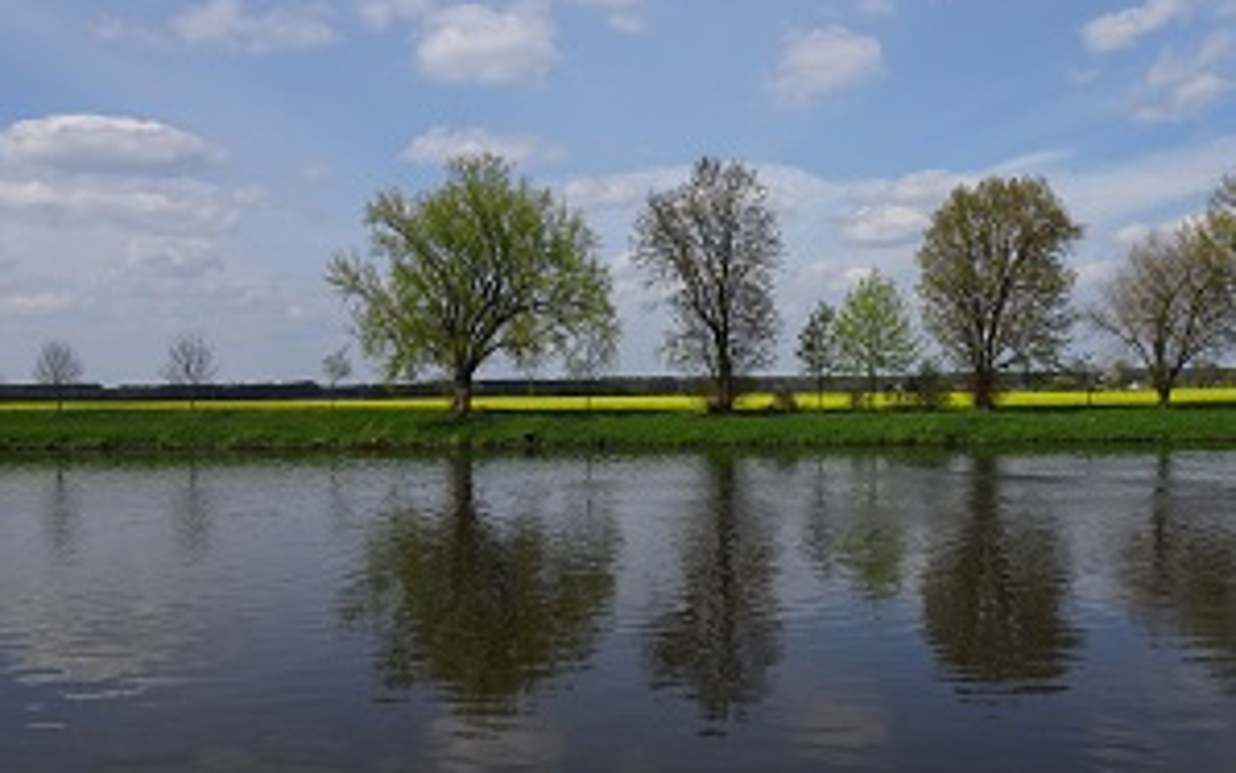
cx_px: 715
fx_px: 1146
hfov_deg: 56.4
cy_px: 426
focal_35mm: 34
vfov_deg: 37.3
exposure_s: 1/1600
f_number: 3.5
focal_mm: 4.1
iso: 80
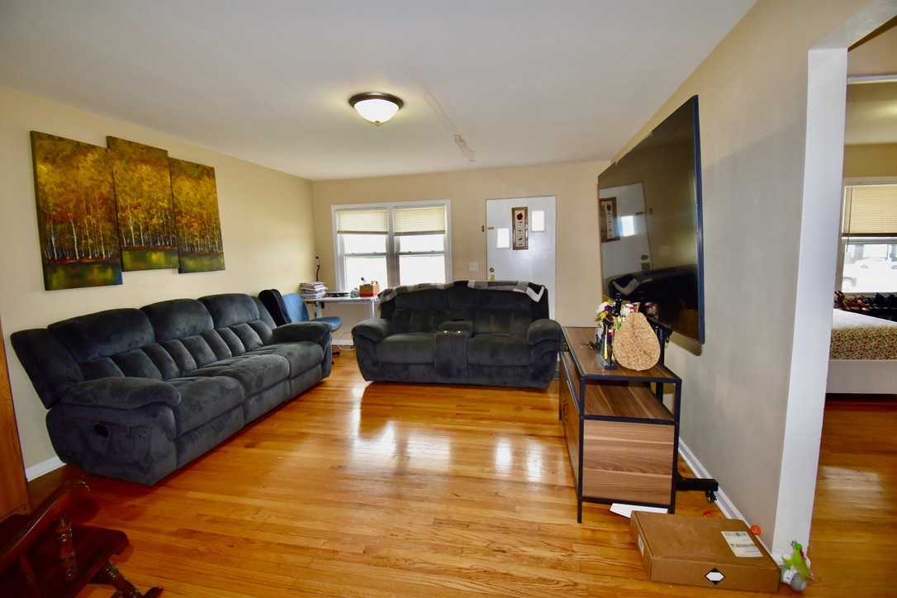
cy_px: 299
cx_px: 448
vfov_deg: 77.3
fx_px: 374
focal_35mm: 15
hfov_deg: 100.4
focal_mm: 10
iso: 800
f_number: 4.5
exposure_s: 1/80
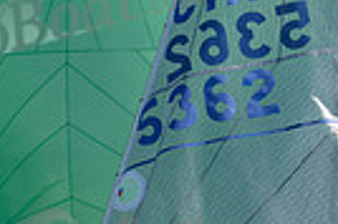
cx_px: 338
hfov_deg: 2.4
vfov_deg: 1.6
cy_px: 356
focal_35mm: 867
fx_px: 8130
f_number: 6.3
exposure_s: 1/1000
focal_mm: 200
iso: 200
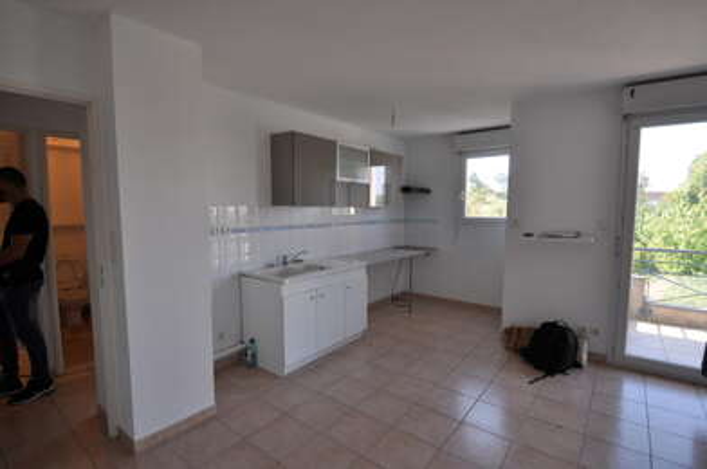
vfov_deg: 67.2
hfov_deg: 90.1
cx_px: 354
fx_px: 353
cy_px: 234
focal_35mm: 18
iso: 200
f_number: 5
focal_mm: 12
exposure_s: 1/100
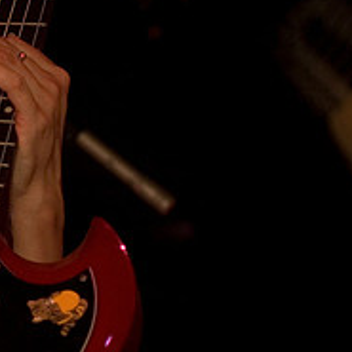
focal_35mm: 208
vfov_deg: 8.4
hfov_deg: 8.2
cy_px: 95
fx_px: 2393
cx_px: -167
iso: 800
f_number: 2.8
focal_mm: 52
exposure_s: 1/80
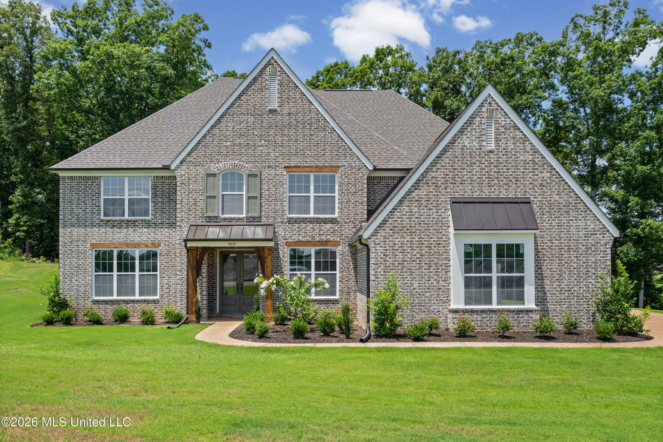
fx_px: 516
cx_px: 332
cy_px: 221
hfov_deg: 65.5
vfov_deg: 46.4
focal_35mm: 28
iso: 1000
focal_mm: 28
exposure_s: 1/350
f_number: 9.5
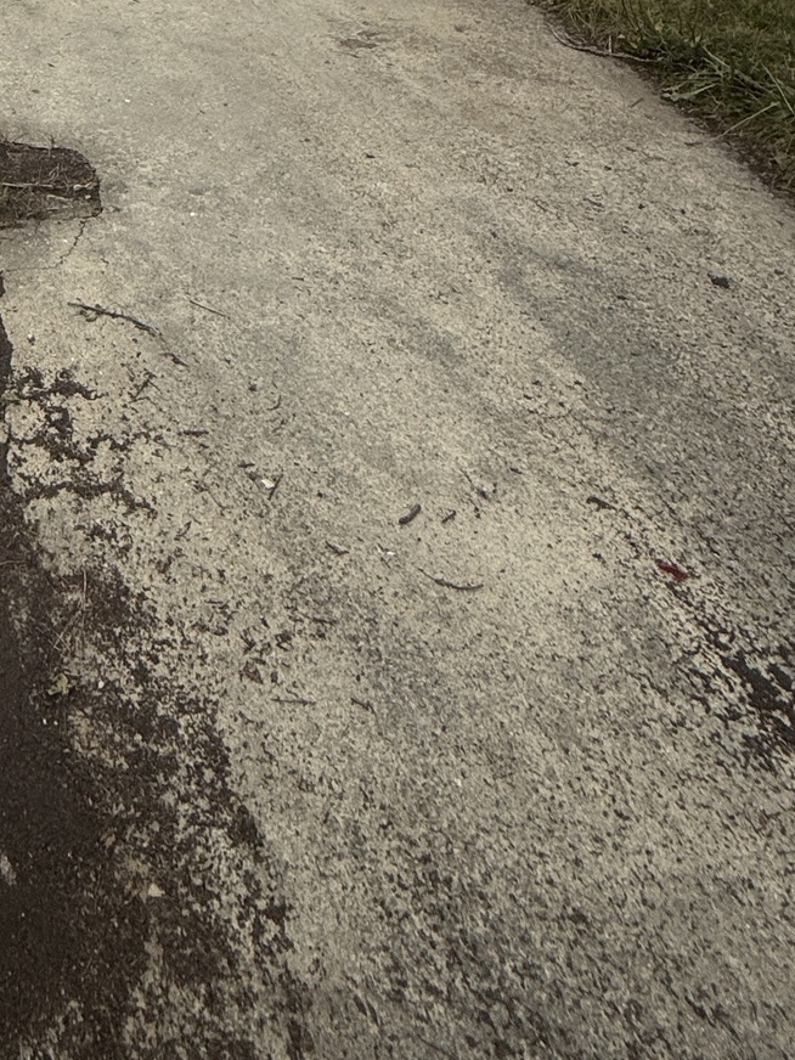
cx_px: -51
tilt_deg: -5.2
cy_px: -326
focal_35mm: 37
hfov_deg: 34.2
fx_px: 1133
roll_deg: +0.3
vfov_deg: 34.7
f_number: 2.2
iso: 50
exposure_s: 1/2717
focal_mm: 2.22
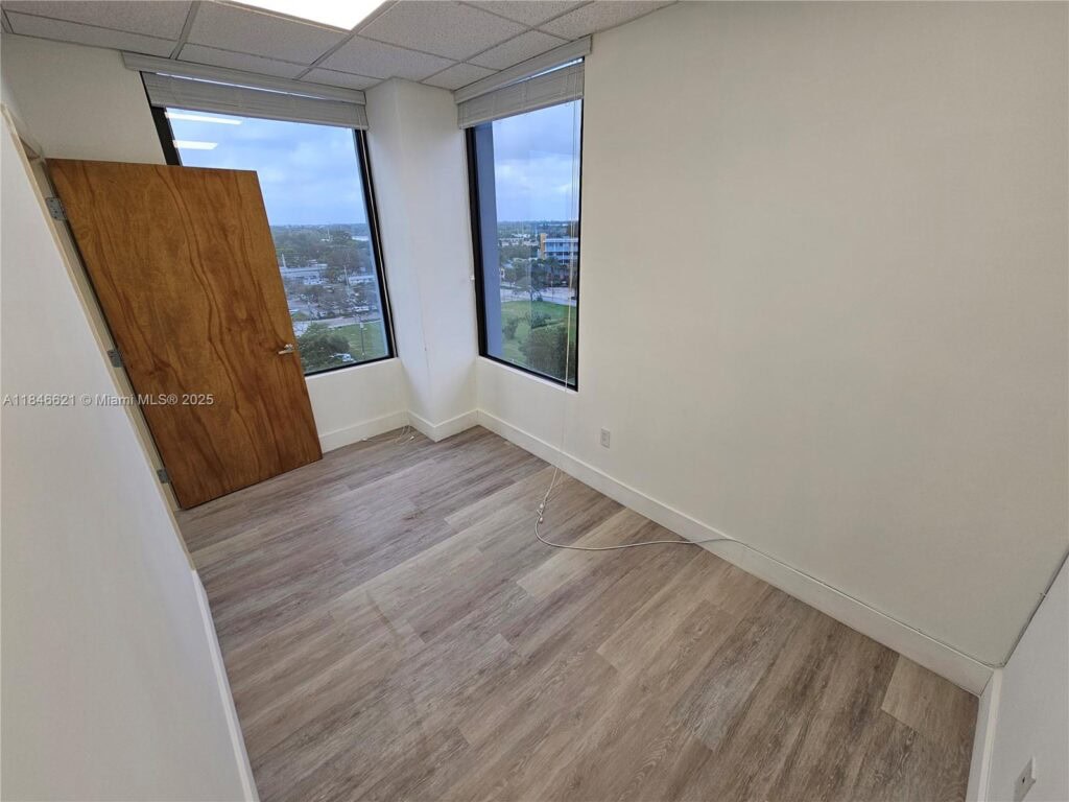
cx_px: 534
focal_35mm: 13
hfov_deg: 106.2
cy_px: 401
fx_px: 401
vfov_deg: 89.9
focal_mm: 2.2
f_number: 2.2
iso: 64
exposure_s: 1/120
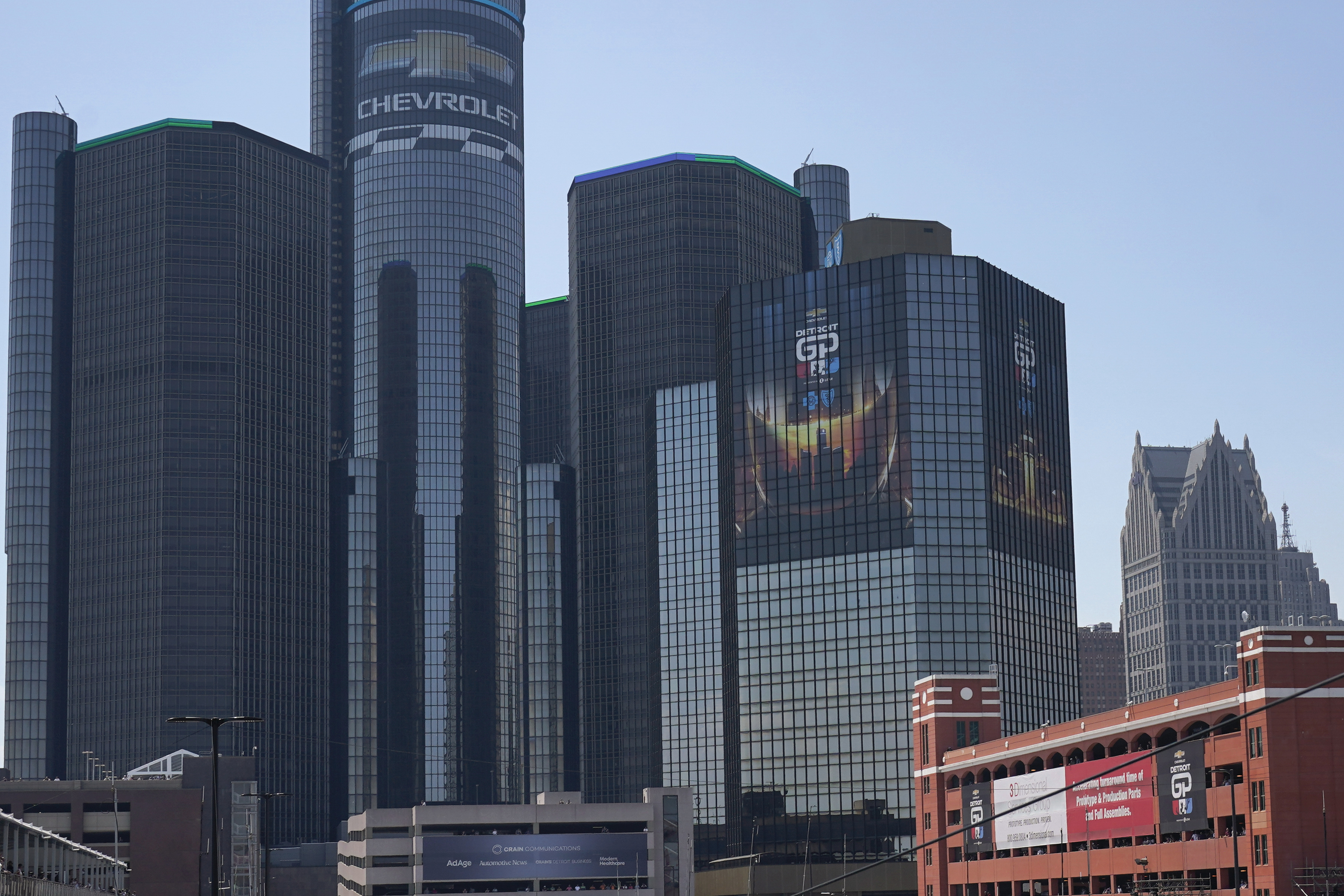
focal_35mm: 57
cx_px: 910
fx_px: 2128
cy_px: 638
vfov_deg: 23.6
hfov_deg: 34.7
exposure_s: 1/1000
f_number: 8
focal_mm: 34
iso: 200
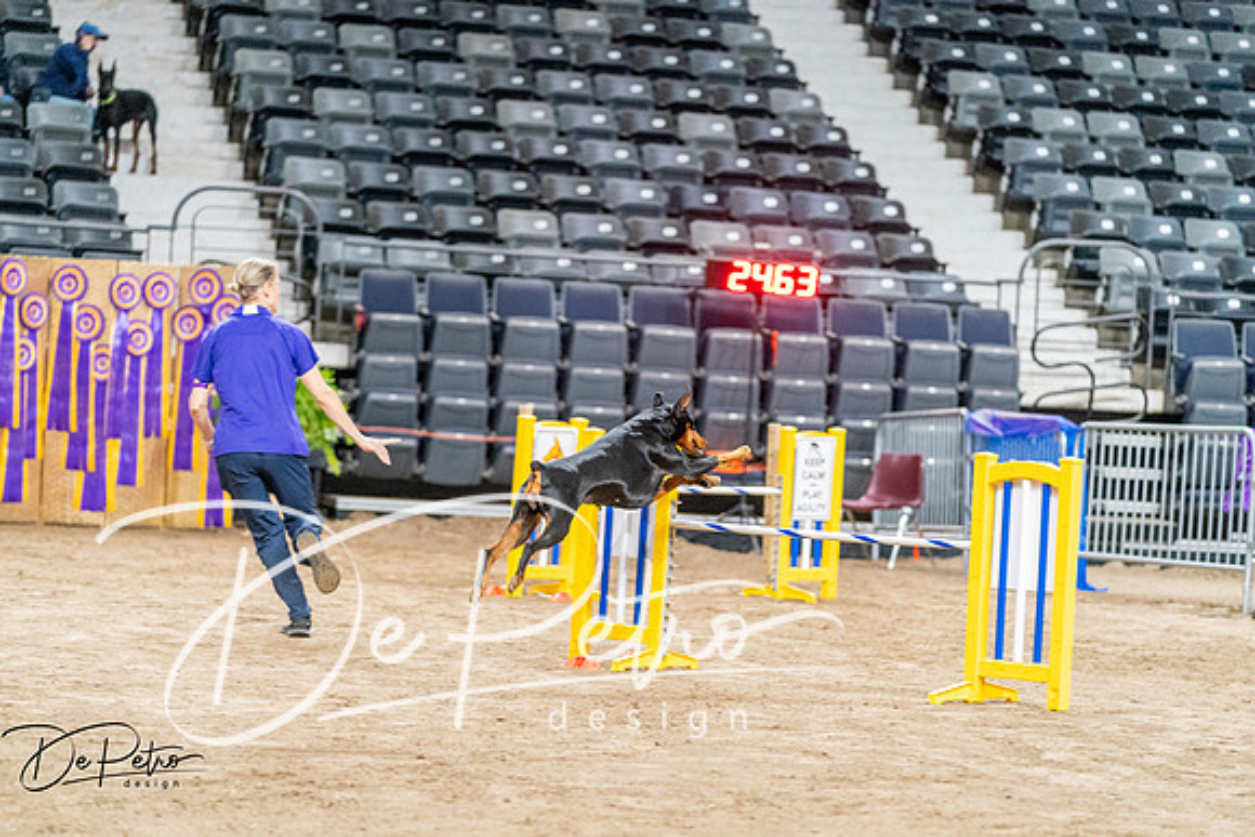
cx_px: 628
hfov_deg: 15.6
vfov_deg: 10.5
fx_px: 4568
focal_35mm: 131
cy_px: 418
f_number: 2.8
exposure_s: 1/250
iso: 8000
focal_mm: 131
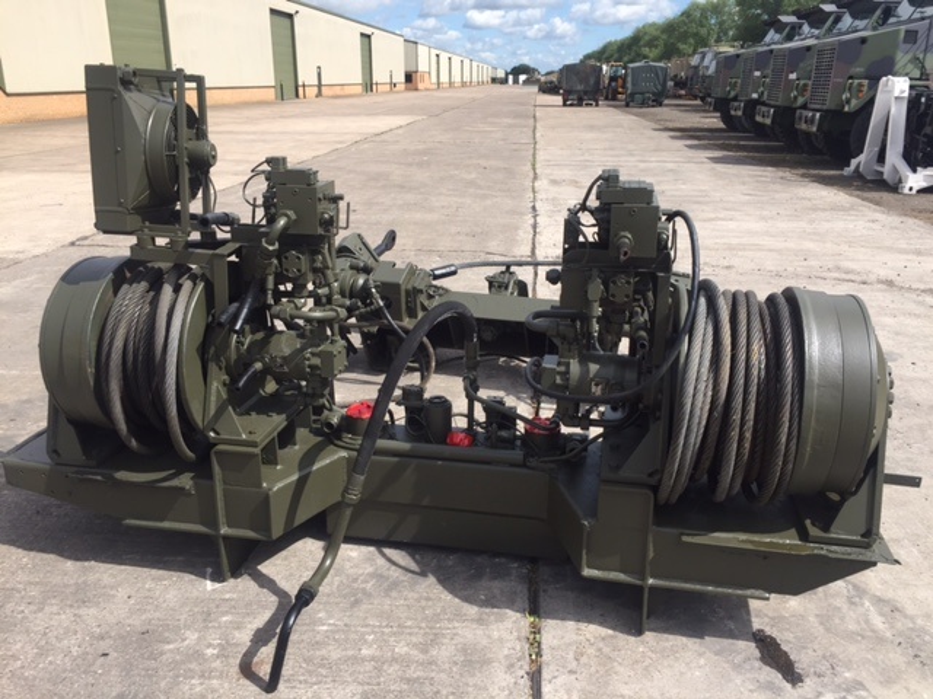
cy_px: 350
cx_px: 466
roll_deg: -1.4
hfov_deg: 61.7
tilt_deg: -17.8
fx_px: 782
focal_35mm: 29
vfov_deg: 48.2
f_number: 2.2
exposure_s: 1/1412
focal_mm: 4.15
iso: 32
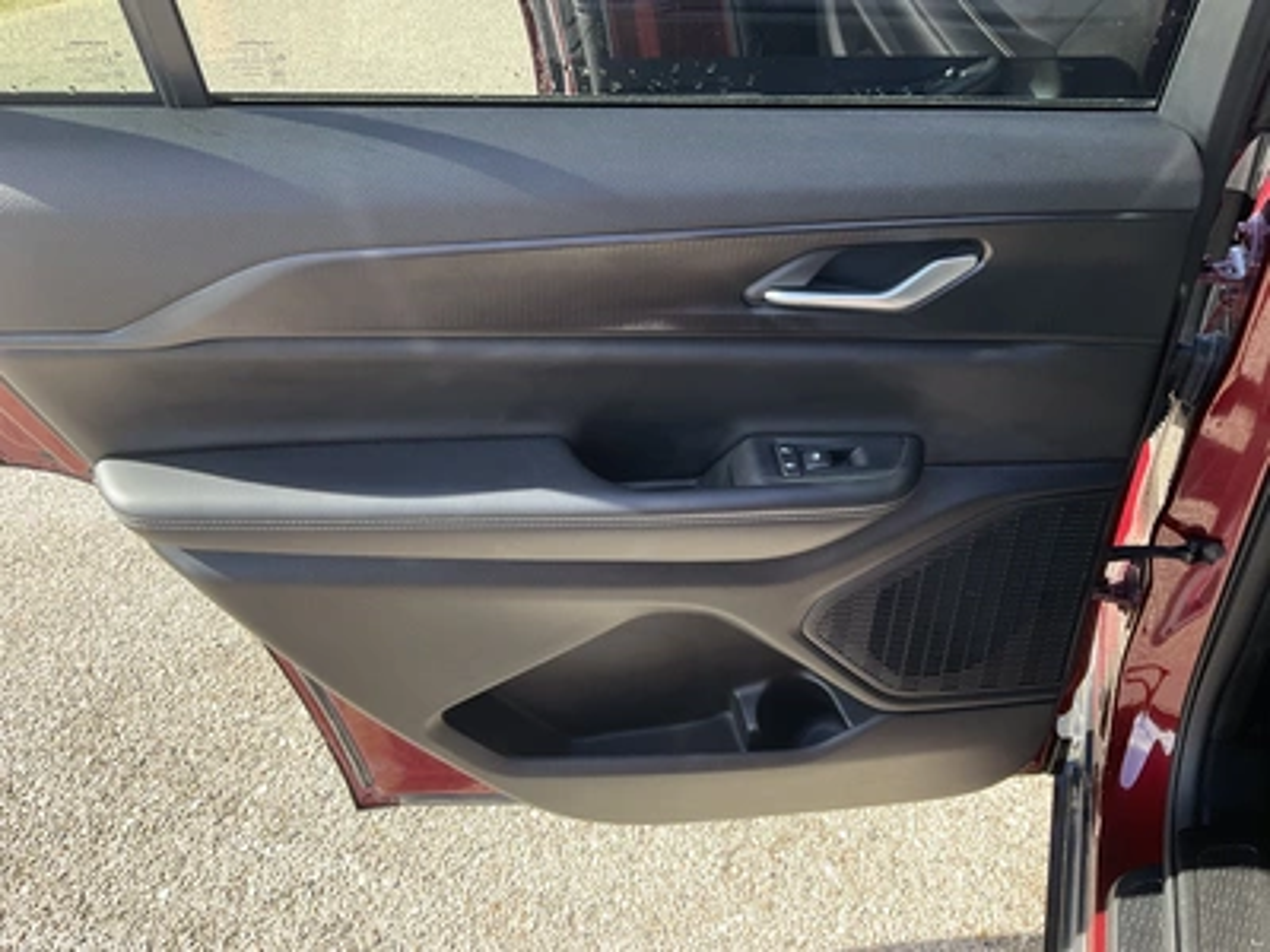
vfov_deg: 48.2
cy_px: 476
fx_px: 1064
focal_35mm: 29
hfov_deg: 61.7
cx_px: 635
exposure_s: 1/177
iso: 25
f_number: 1.8
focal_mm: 3
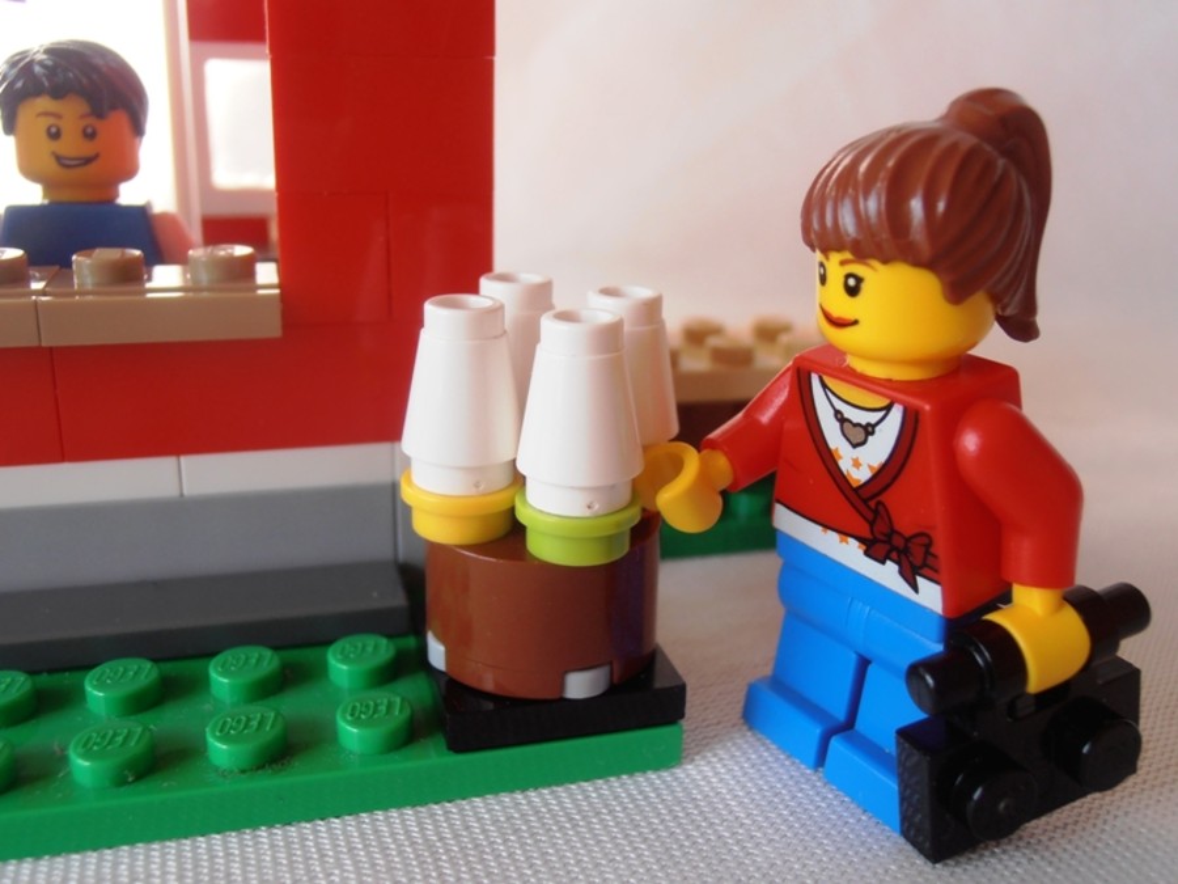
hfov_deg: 50.1
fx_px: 1259
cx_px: 589
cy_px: 442
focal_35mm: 37
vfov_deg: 38.7
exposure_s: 1/80
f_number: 3.9
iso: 80
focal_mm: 6.61
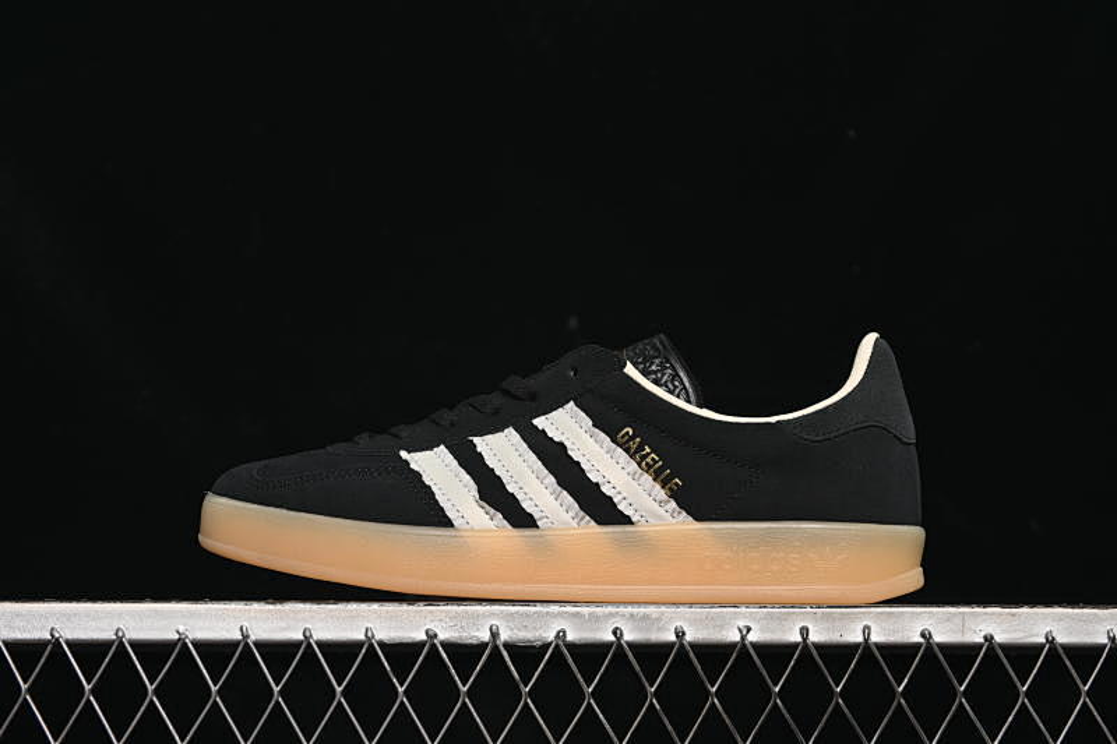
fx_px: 2326
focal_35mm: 75
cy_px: 372
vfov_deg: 18.2
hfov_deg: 27.0
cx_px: 558
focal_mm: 50
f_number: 6.3
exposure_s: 1/40
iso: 160
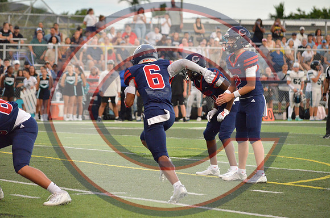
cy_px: 109
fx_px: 2127
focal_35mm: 232
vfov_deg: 5.9
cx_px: 165
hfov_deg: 8.9
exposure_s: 1/500
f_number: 5
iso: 3200
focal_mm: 155
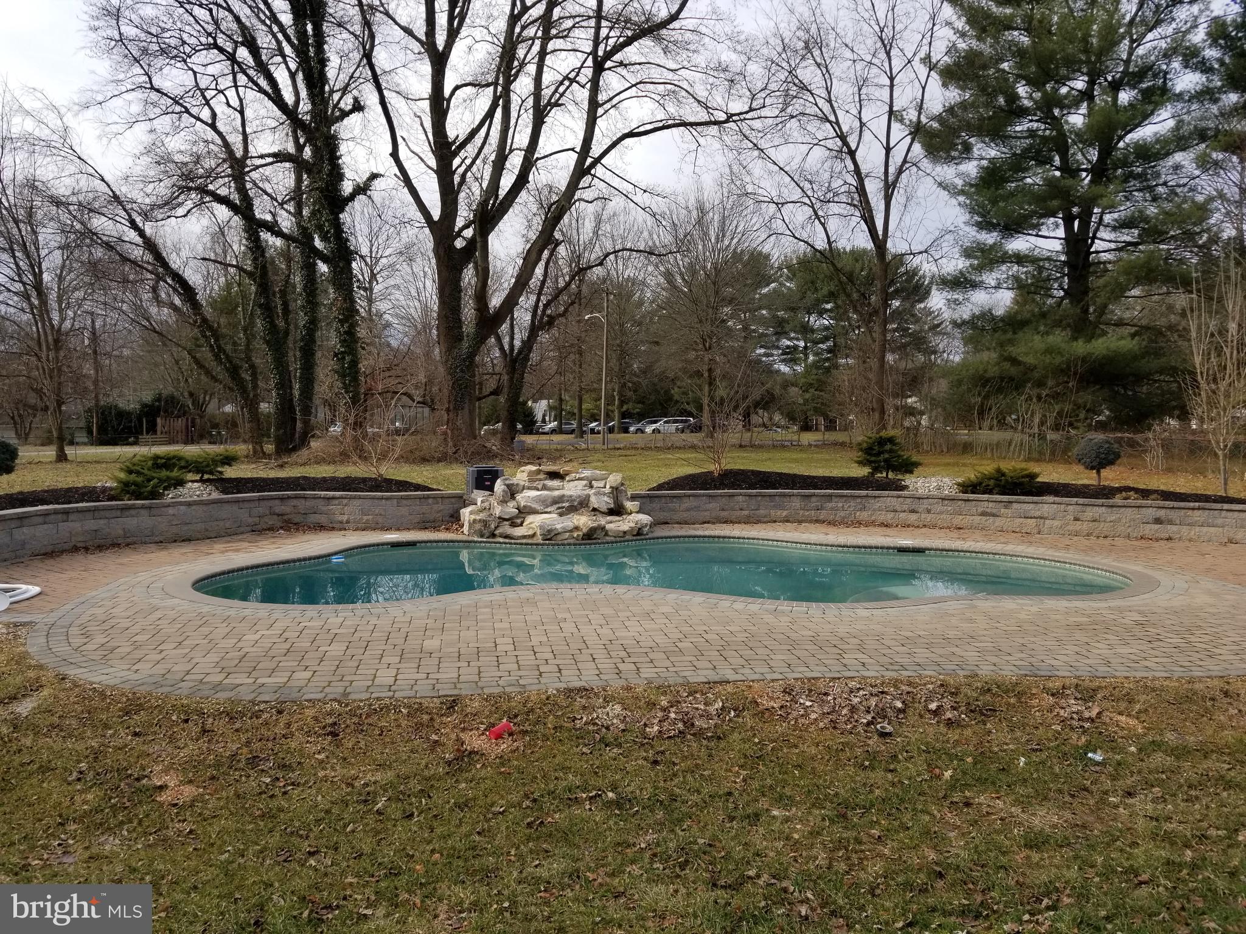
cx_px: 623
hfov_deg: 67.3
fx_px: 936
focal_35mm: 26
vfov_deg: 53.1
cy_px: 467
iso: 50
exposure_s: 1/1548
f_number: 1.7
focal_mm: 4.25
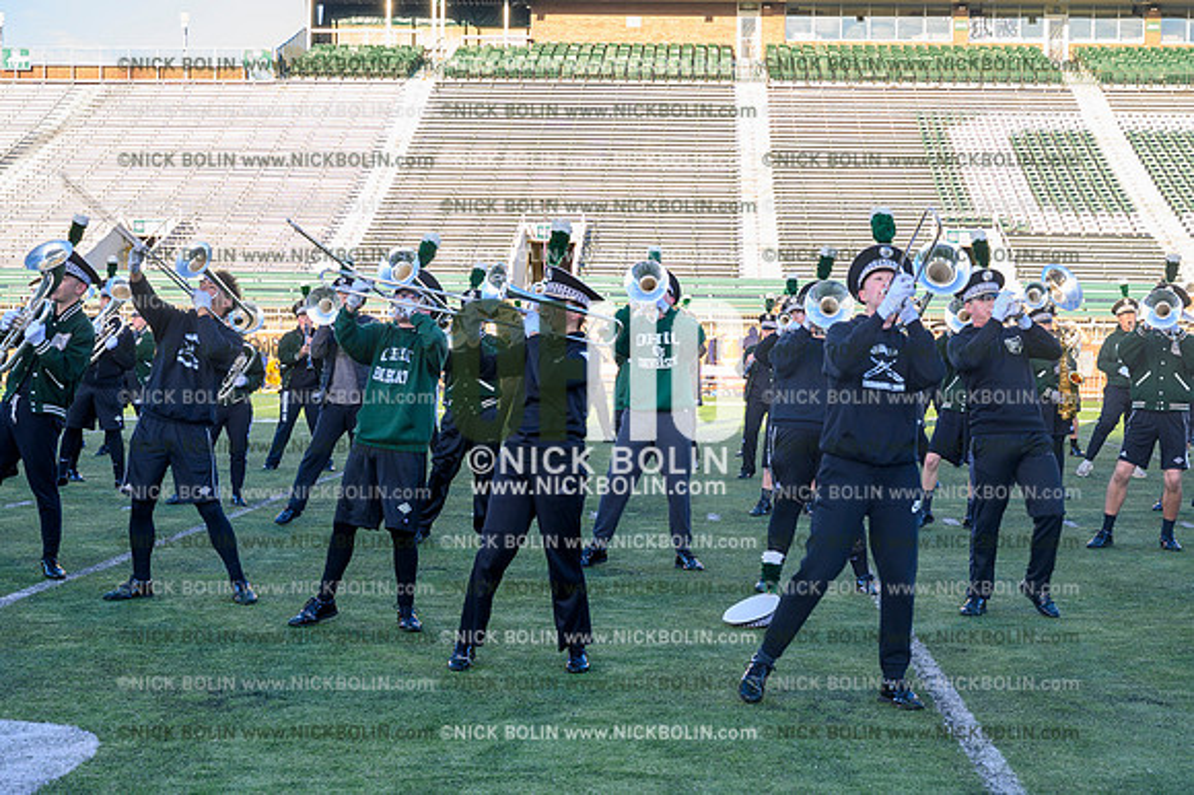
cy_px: 398
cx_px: 597
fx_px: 2088
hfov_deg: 31.9
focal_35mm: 63
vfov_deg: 21.5
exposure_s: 1/60
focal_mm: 63
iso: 320
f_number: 9
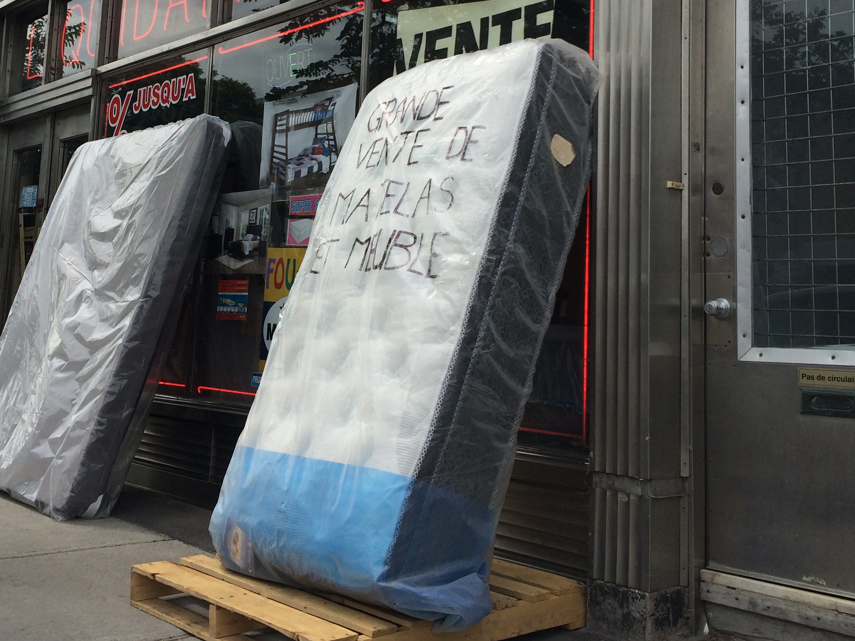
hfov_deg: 41.0
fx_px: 1136
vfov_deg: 30.9
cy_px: 150
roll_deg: -1.4
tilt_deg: +6.8
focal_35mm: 46
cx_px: 338
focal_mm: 4.15
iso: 32
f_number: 2.2
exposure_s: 1/1709
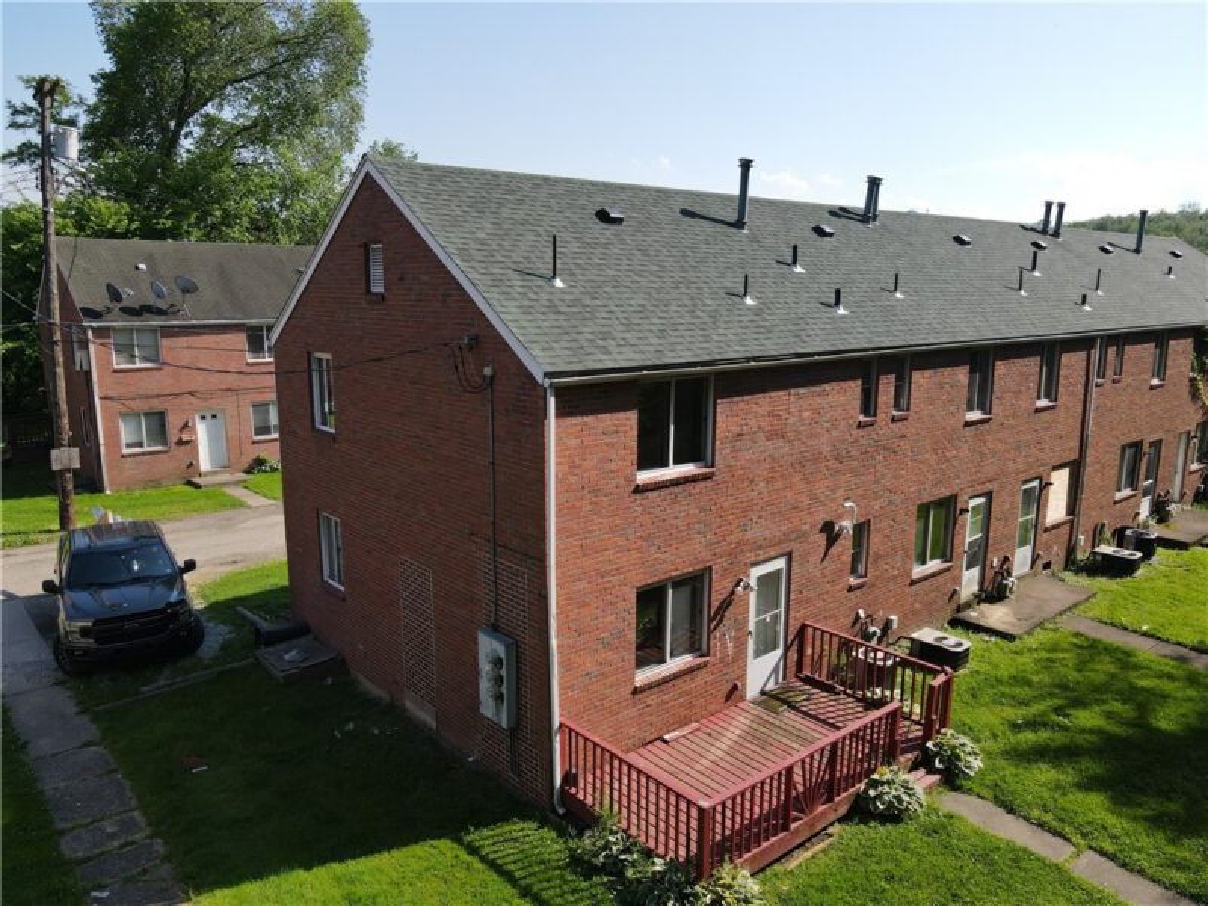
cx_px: 604
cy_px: 453
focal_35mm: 24
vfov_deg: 56.8
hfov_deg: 71.6
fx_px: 838
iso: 100
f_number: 2.8
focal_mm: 4.5
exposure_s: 1/500
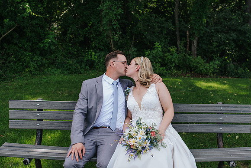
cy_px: 86
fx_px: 339
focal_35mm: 49
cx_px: 142
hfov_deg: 40.6
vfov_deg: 27.8
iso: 100
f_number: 3.2
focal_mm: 35
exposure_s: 1/320
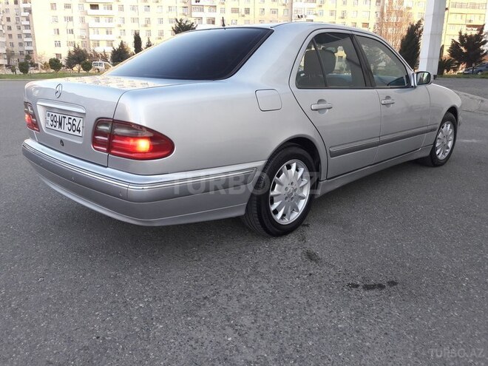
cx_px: 244
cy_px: 183
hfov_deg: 63.4
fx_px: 395
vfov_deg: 49.7
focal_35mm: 28
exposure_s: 1/100
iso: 64
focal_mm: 3.7
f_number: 1.9
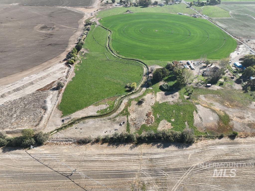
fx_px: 177
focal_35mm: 24
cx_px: 128
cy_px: 96
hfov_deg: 71.6
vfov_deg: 56.8
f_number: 2.8
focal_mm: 12.29
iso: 110
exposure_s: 1/120
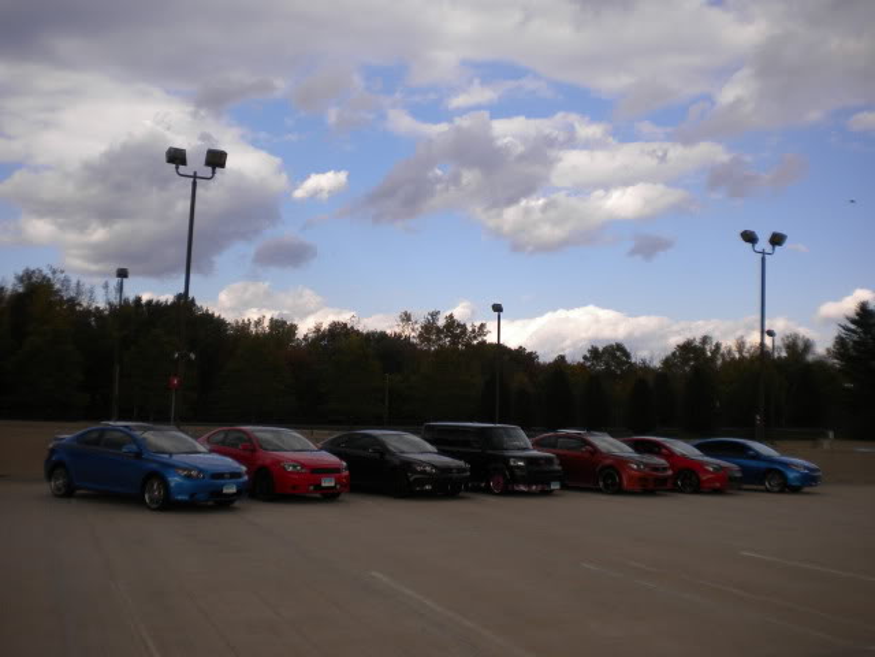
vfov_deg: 40.7
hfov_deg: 52.6
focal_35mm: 35
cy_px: 328
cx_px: 438
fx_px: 885
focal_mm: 6.3
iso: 80
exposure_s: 1/624
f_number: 4.6
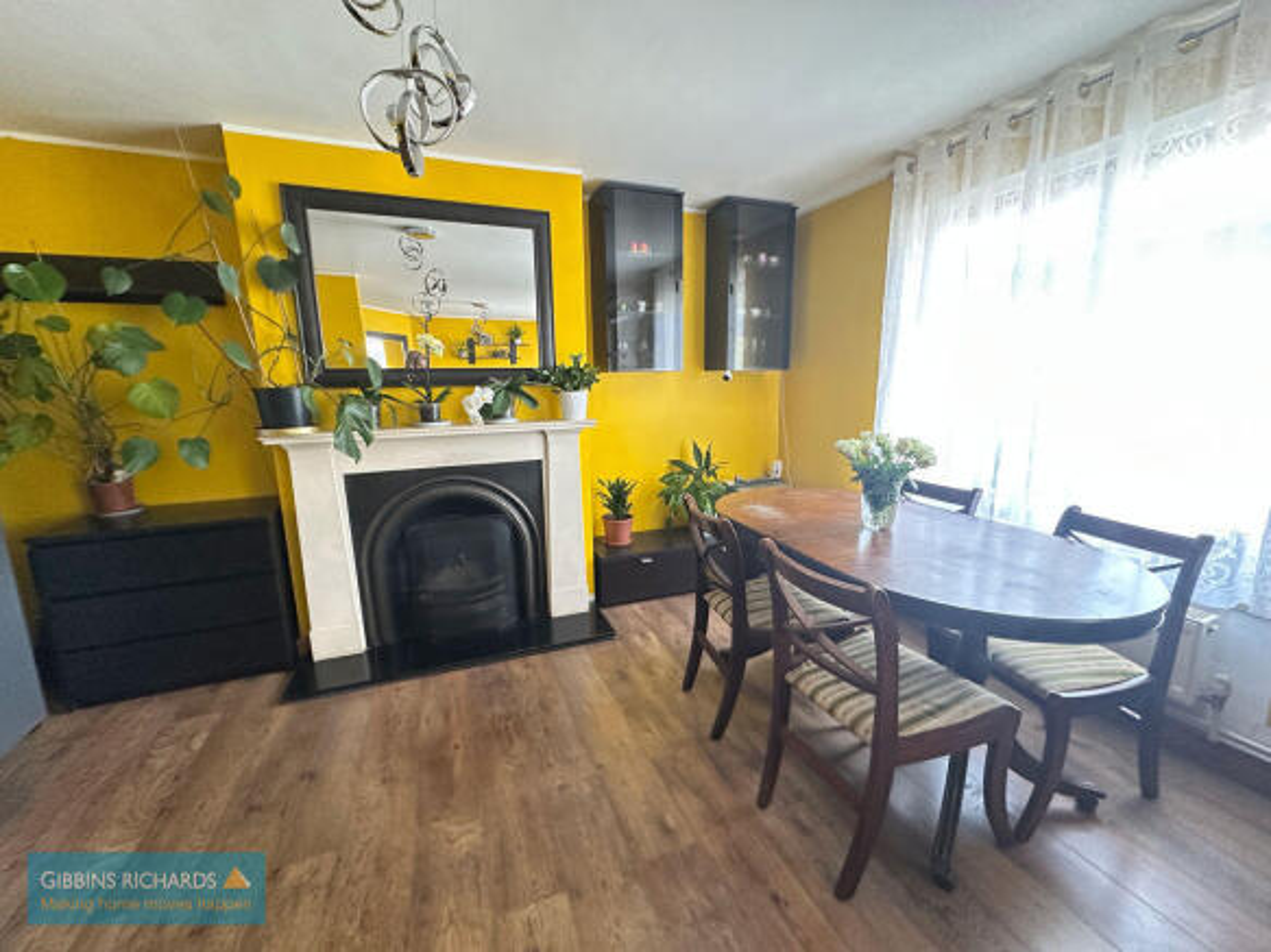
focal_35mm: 14
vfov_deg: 85.7
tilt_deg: -10.0
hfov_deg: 102.1
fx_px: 514
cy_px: 476
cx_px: 636
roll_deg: +1.1
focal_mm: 2.22
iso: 500
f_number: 2.2
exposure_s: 1/60
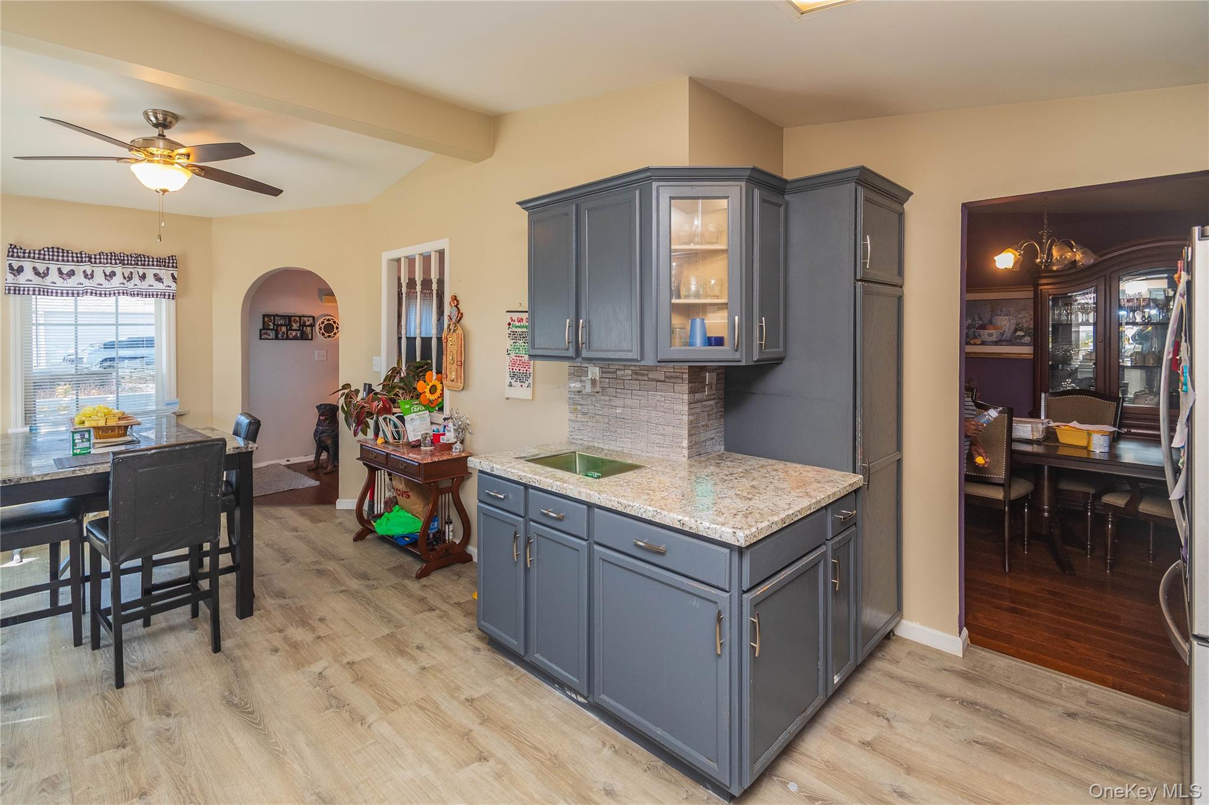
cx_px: 604
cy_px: 402
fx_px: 504
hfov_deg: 100.4
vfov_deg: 77.3
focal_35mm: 15
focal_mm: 10
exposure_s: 1/60
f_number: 5.6
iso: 800
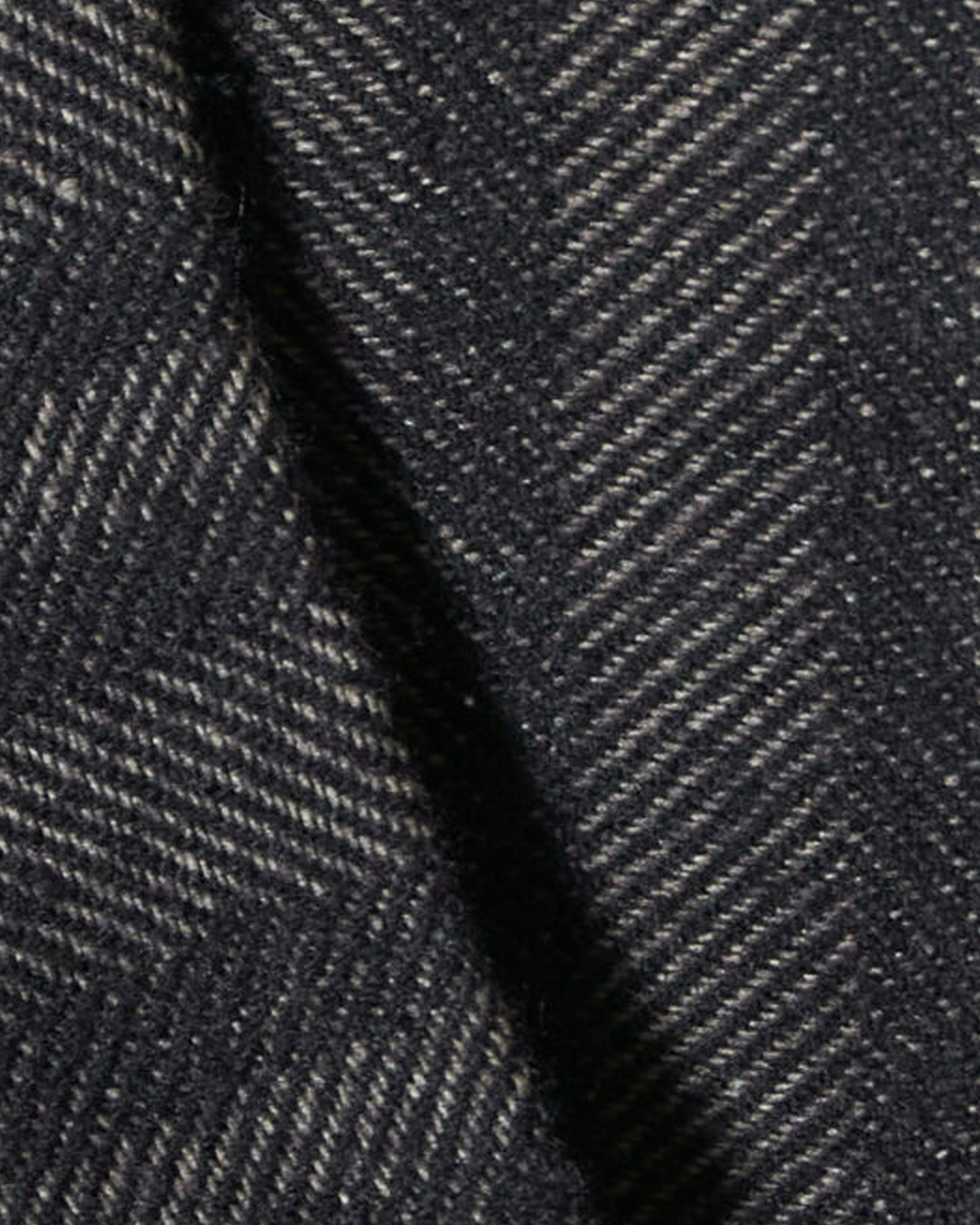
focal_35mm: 302
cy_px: 495
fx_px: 10940
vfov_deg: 6.4
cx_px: 99
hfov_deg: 5.1
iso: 200
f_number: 9
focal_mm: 55
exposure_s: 1/100
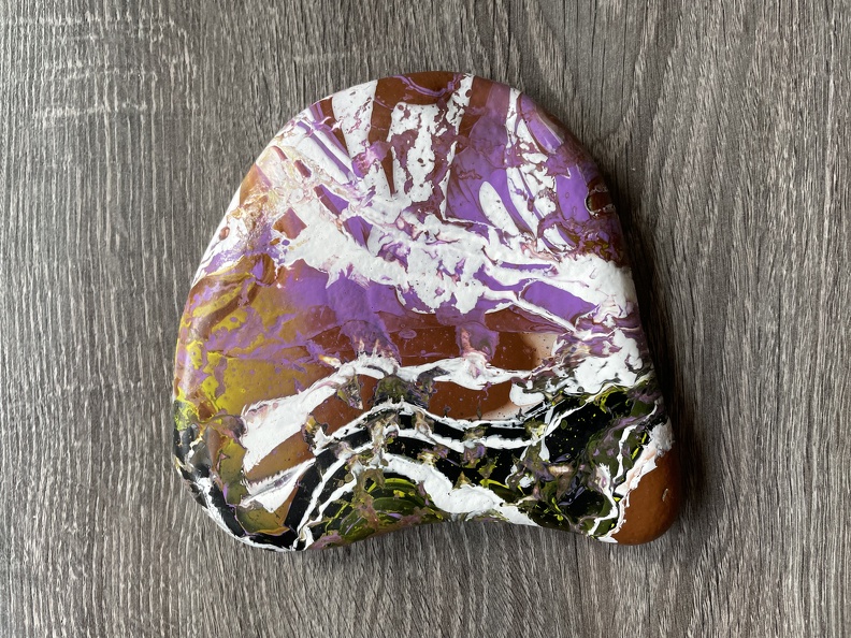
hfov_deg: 67.3
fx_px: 639
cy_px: 319
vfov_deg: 53.1
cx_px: 426
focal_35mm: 26
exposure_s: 1/121
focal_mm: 4.2
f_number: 1.6
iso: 100
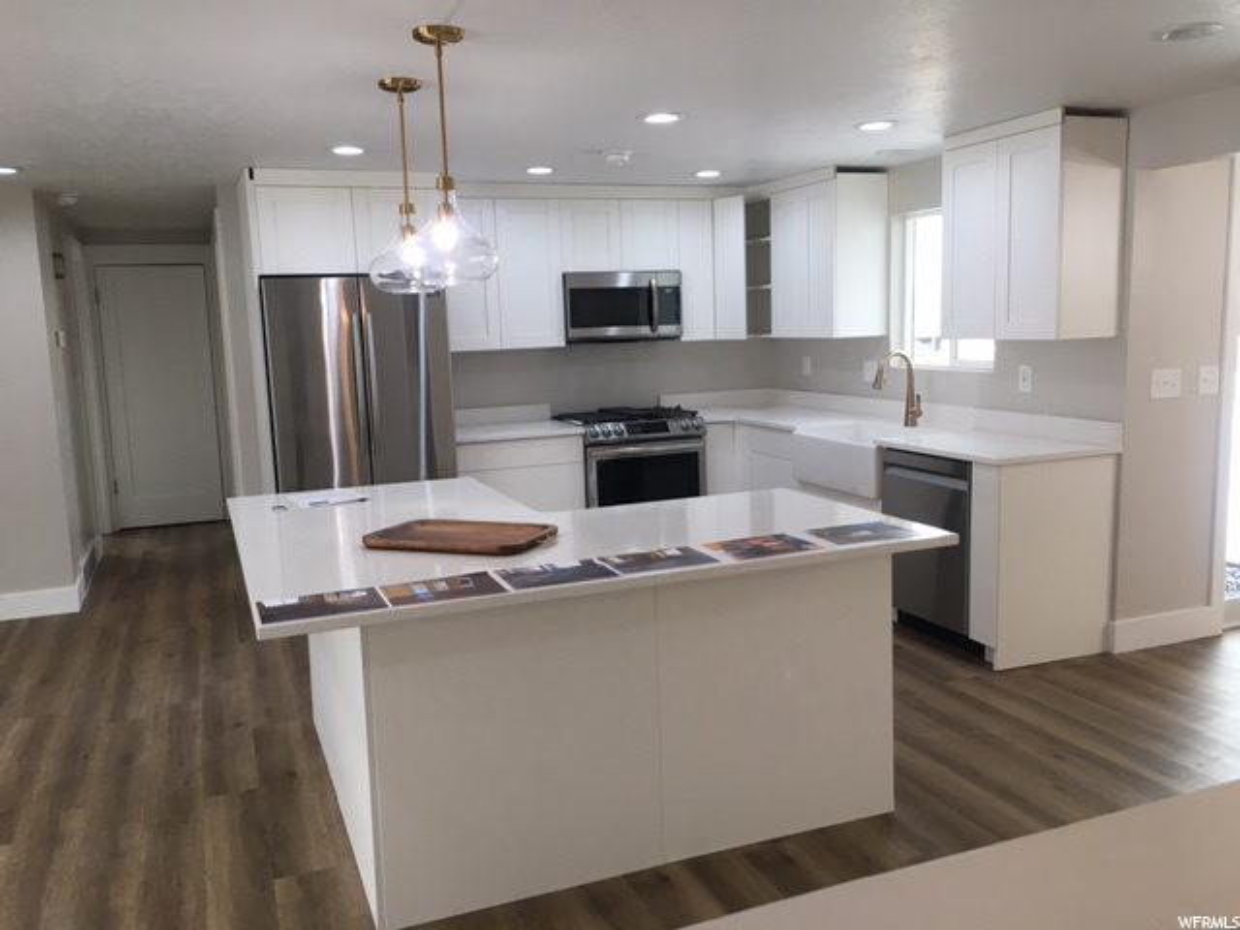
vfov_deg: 48.2
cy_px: 465
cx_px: 620
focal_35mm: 29
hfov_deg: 61.7
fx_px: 1039
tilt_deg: -7.7
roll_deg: +2.3
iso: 25
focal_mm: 4.15
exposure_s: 1/30
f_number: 2.2
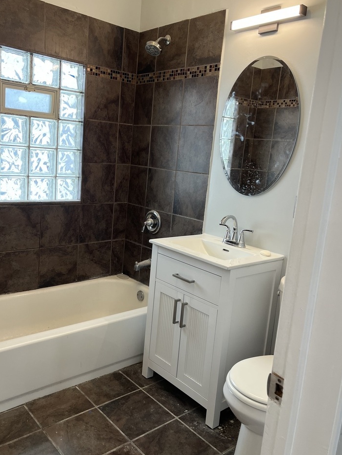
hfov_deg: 46.7
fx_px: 395
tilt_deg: -11.2
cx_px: 147
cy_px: 217
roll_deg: -3.7
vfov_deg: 59.9
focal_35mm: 30
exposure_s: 1/60
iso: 80
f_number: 1.6
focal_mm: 5.1
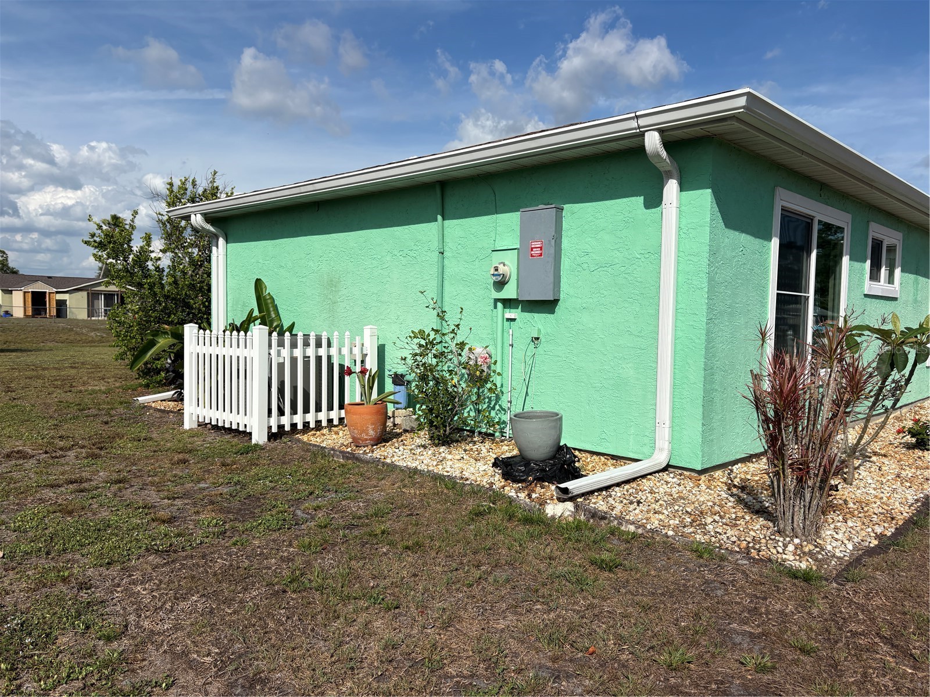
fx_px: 699
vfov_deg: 53.1
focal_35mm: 26
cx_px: 465
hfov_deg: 67.3
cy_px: 348
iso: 50
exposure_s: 1/6993
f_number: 1.6
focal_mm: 5.96
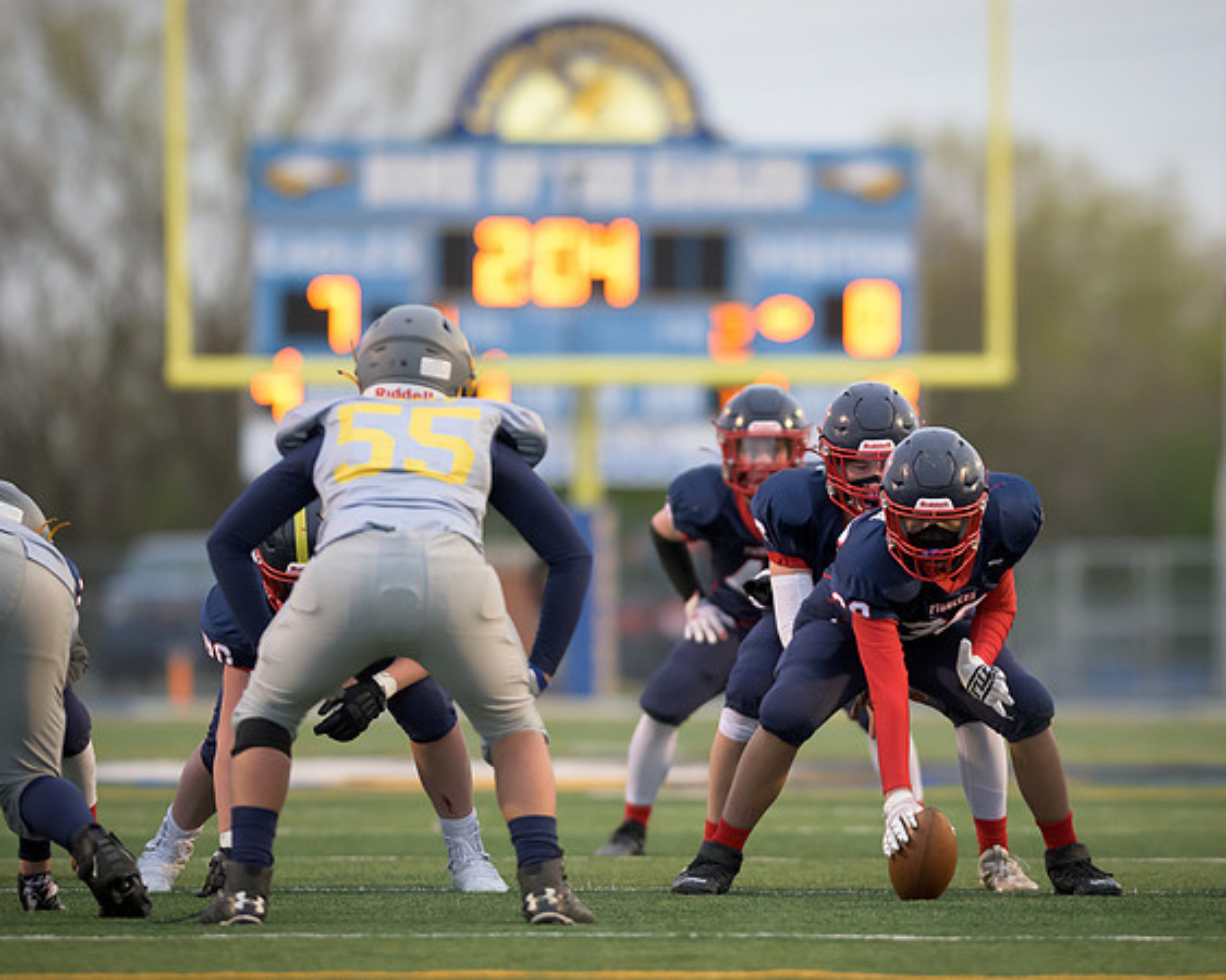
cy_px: 479
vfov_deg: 4.4
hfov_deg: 5.5
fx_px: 12738
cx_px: 852
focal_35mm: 351
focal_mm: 200
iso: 2500
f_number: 2
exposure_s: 1/2000
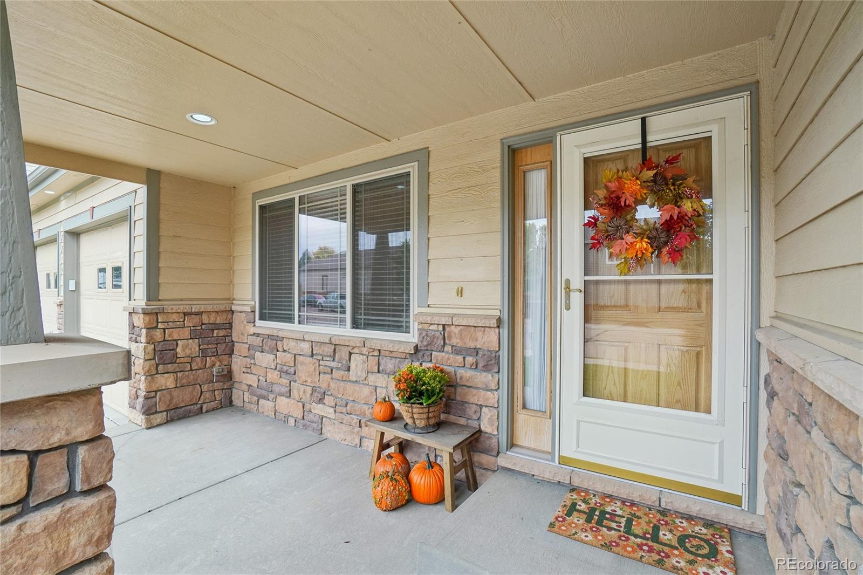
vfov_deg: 77.3
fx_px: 359
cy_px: 288
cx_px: 432
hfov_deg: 100.4
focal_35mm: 15
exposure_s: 1/100
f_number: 8
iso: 400
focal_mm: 10
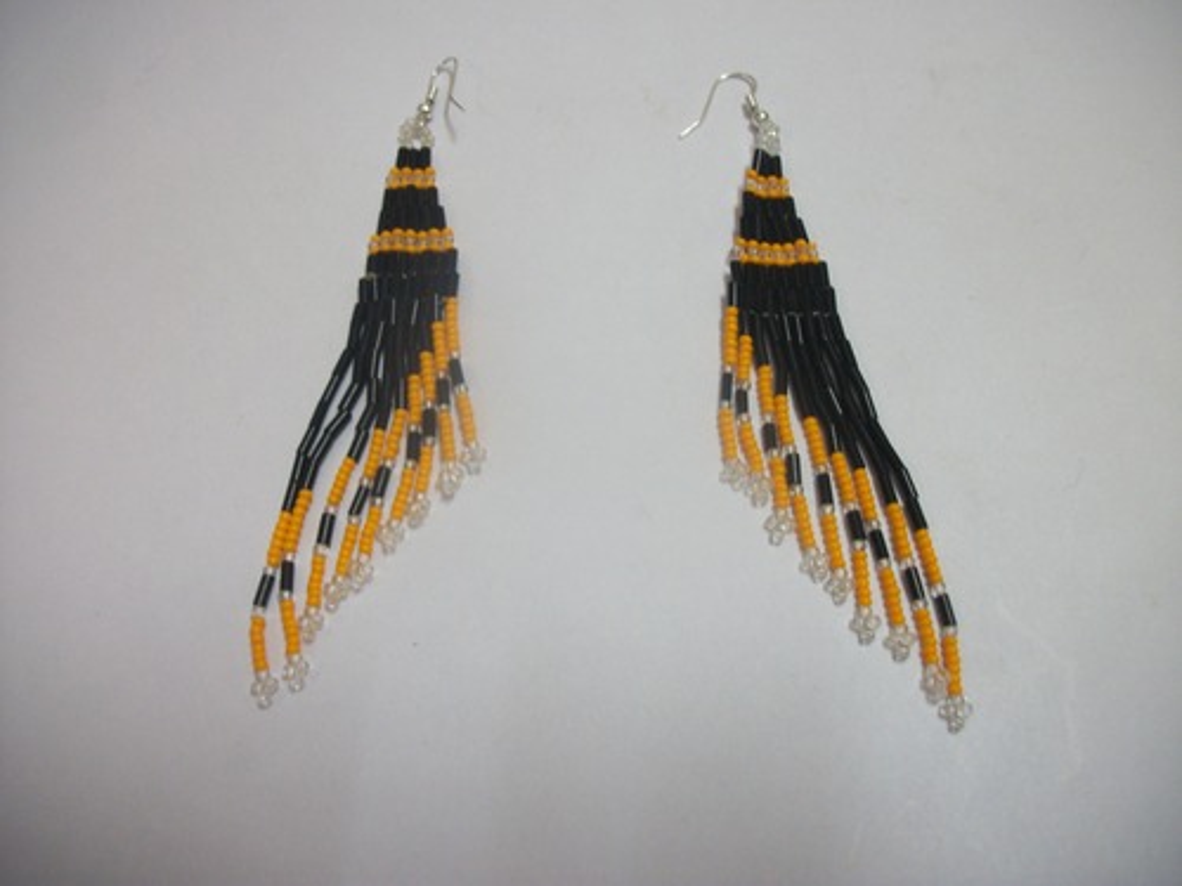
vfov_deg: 44.2
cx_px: 591
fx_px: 1093
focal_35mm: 32
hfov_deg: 56.8
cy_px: 443
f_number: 2.9
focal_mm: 5.7
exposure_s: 1/8
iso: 127
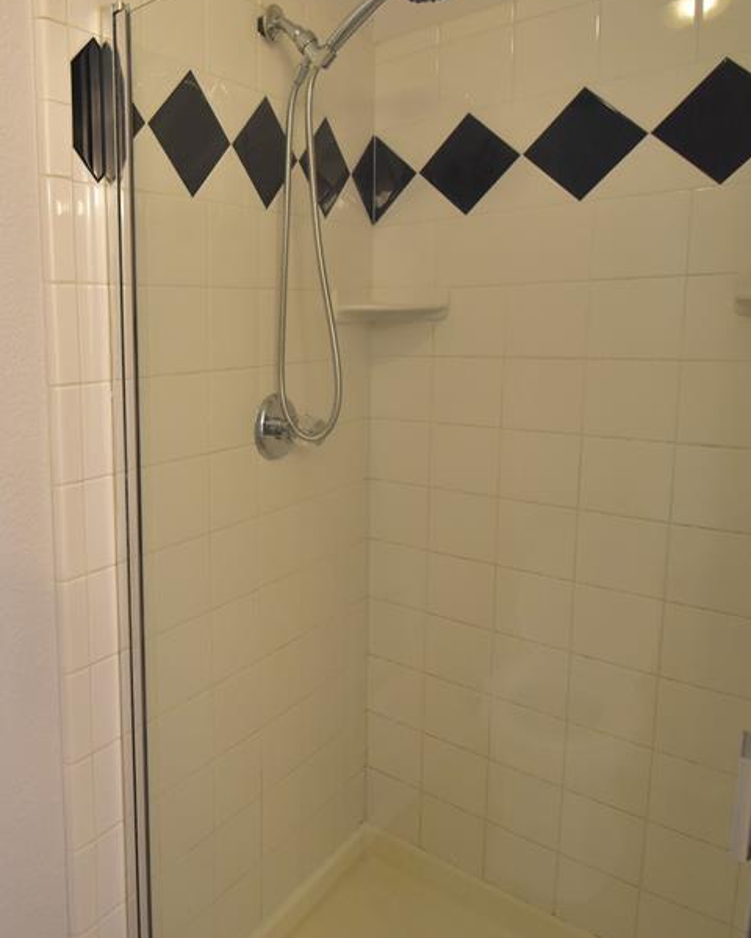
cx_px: 138
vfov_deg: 70.0
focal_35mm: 24
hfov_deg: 54.3
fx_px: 667
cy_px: 411
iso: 1000
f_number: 8
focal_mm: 10
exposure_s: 1/15
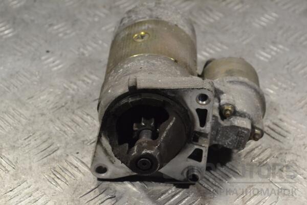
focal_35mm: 82
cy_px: 102
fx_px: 703
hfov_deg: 24.6
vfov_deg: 16.6
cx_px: 154
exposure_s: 1/250
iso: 3200
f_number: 8
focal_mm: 55
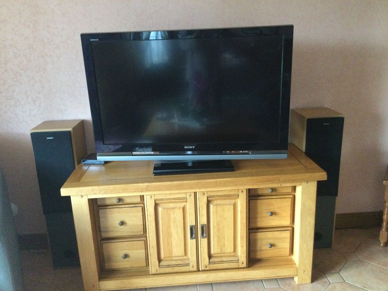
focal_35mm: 31
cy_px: 146
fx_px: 347
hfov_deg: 58.4
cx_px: 194
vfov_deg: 45.4
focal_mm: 3.3
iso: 320
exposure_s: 1/17
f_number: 2.4
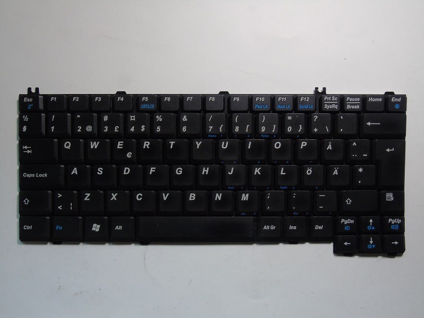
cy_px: 159
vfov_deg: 41.8
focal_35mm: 34
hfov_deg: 54.0
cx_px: 212
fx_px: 416
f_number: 5.9
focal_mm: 6.1
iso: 200
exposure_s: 1/20
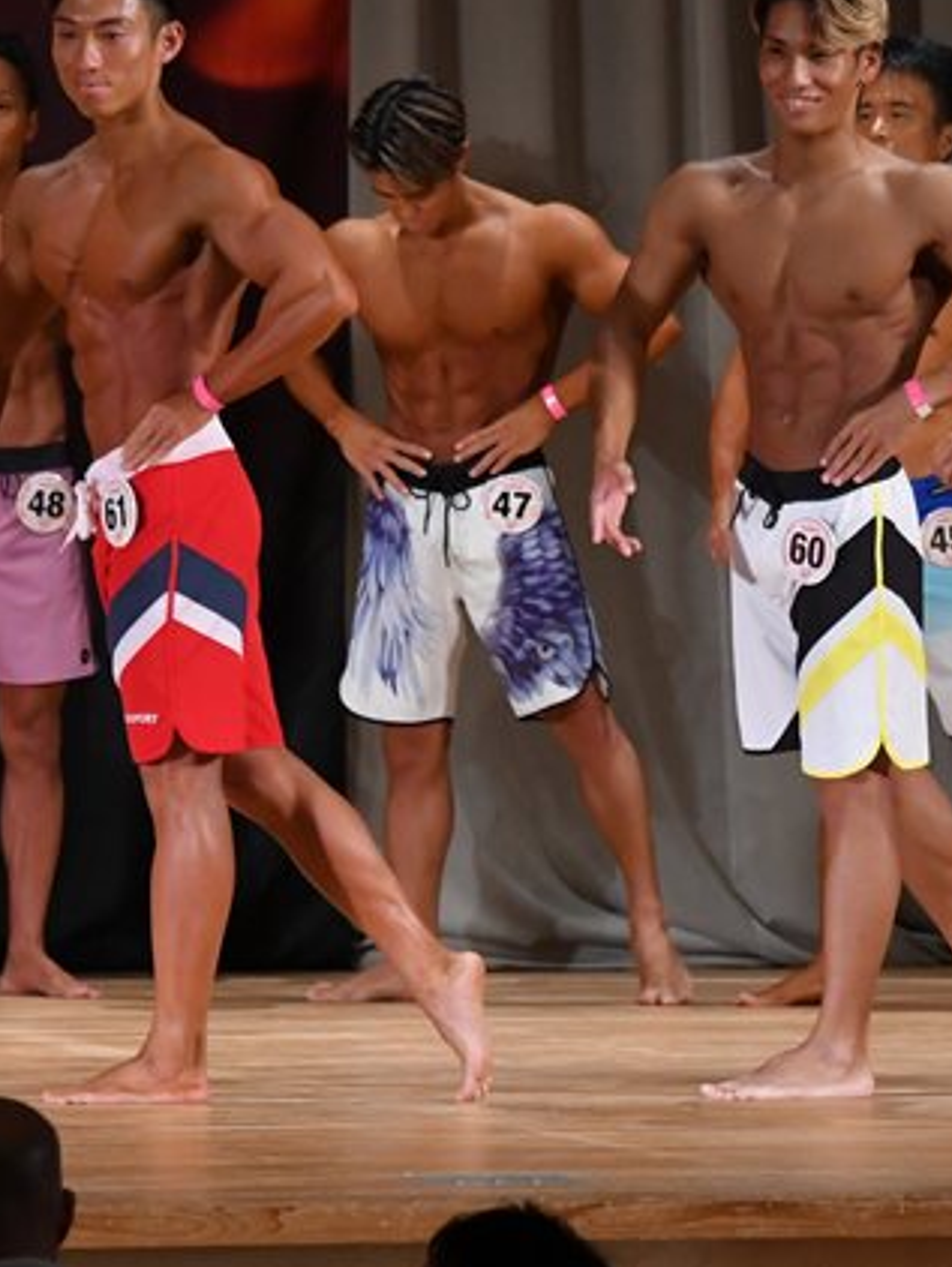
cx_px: 722
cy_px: 525
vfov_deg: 5.2
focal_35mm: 383
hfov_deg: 3.9
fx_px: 14030
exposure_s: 1/400
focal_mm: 145
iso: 3200
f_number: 5.6
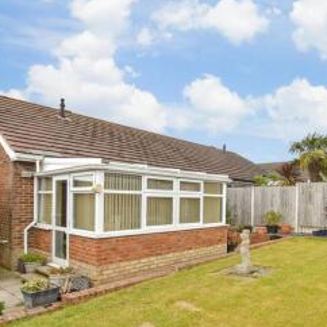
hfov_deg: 60.3
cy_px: 199
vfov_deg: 62.3
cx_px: 236
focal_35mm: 25
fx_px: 267
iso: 160
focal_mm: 10
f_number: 8
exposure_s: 1/160
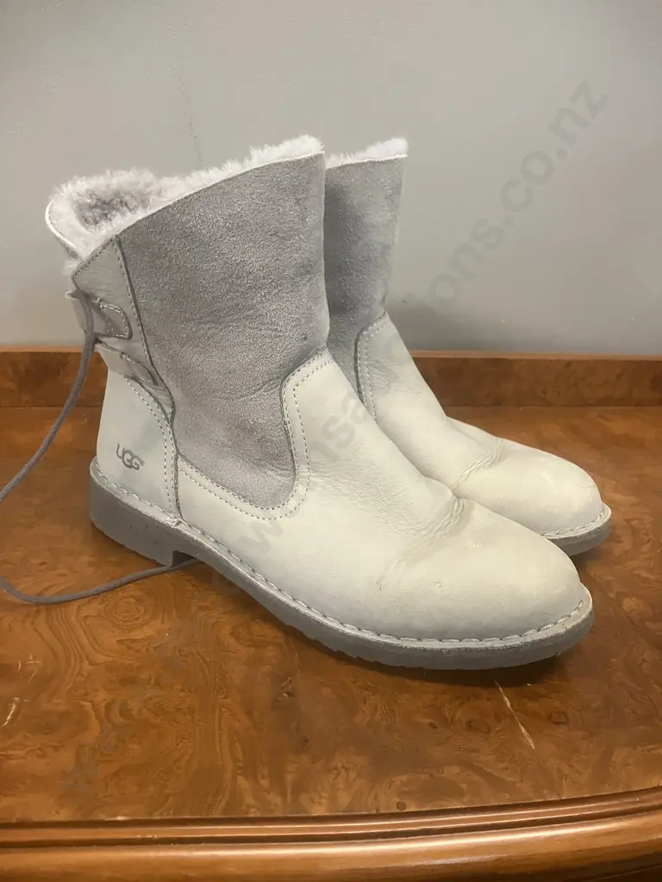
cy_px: 441
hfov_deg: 49.7
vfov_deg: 63.4
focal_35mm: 28
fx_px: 714
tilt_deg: -22.6
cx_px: 331
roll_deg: -5.8
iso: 250
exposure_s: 1/50
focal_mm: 3.99
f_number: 1.8
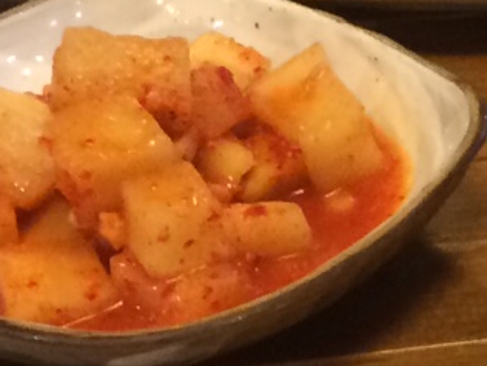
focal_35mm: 188
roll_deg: -3.5
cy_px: 318
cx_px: 1225
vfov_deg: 7.9
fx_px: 2645
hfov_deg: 9.3
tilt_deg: -39.3
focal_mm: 4.15
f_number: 2.2
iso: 160
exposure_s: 1/30
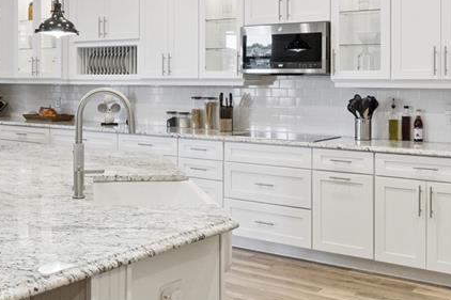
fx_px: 639
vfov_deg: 26.2
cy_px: 79
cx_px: 129
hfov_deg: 38.2
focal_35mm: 51
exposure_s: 1/30
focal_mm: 14
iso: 1600
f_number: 11
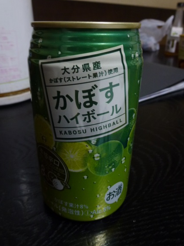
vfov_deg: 65.2
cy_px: 113
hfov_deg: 51.3
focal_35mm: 27
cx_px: 87
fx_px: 191
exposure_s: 1/8
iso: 200
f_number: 3.3
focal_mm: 4.3
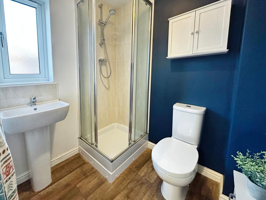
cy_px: 100
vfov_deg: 85.7
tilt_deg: -9.0
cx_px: 133
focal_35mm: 14
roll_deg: +1.1
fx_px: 108
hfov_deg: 102.0
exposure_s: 1/50
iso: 640
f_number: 2.2
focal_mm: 2.22
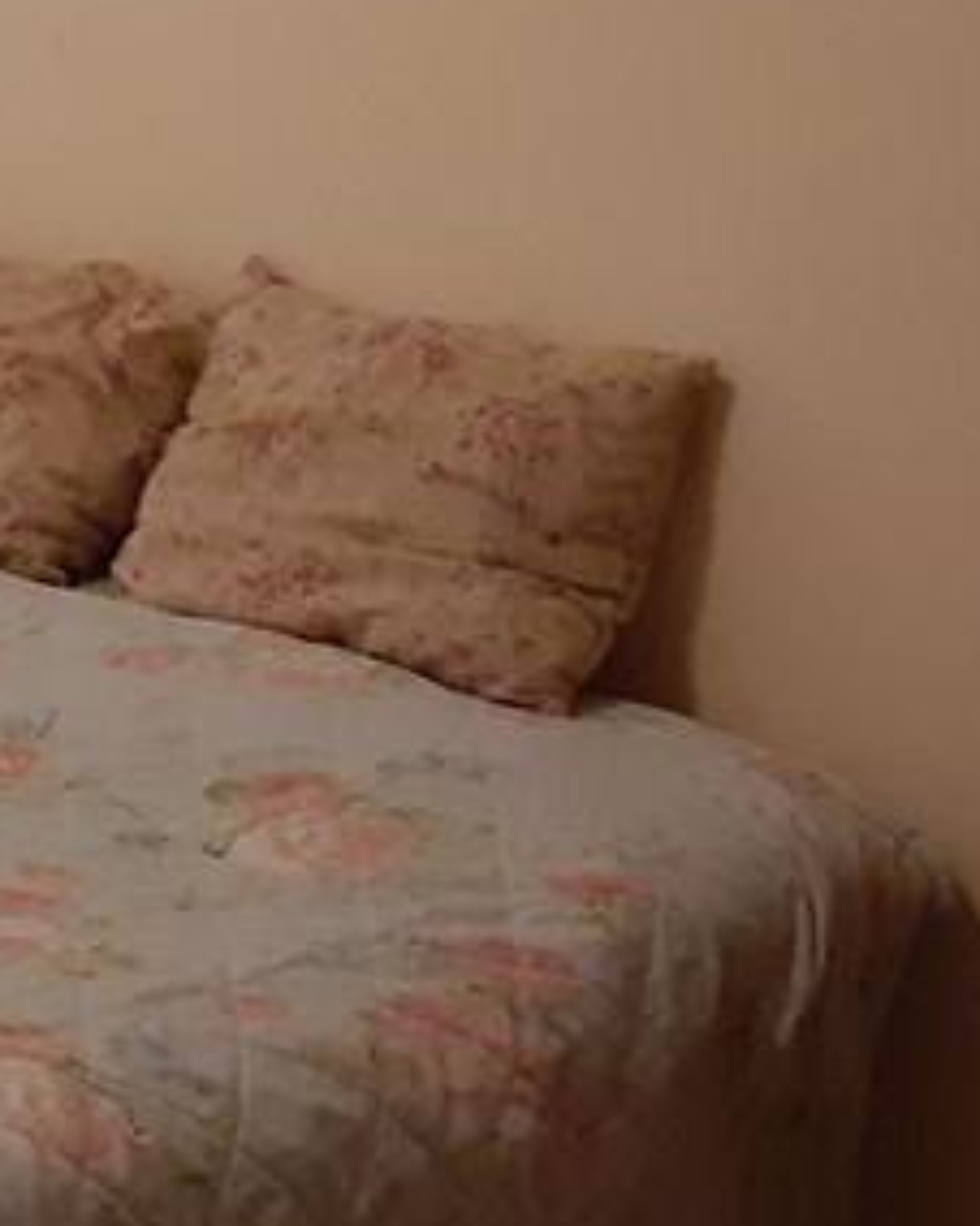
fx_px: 3446
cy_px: 151
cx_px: -522
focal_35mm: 95
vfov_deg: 19.8
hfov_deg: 14.9
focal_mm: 2.91
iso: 250
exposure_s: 1/60
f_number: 1.9
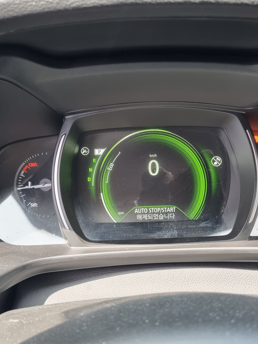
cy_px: 171
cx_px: 146
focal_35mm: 35
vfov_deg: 52.6
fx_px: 348
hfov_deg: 40.6
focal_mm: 5.4
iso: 250
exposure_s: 1/120
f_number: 1.8
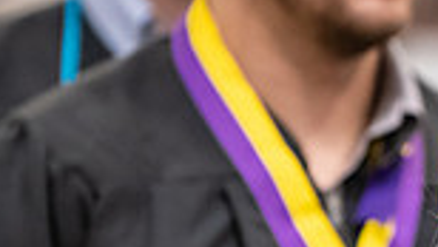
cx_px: 802
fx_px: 7789
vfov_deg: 1.8
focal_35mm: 670
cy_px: 124
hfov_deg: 3.2
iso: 3200
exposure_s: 1/200
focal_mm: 170
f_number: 3.2
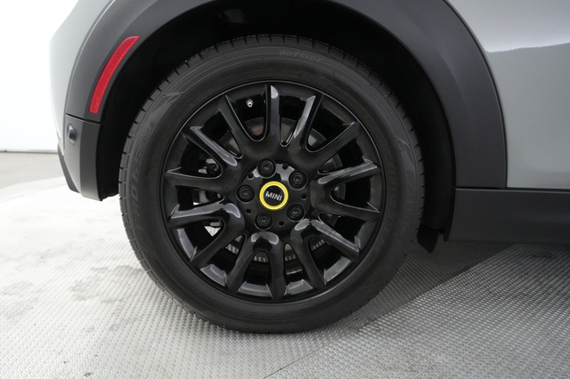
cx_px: 285
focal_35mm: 26
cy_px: 190
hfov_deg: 69.4
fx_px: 411
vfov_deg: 49.5
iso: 8000
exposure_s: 1/125
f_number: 4.5
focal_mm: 26
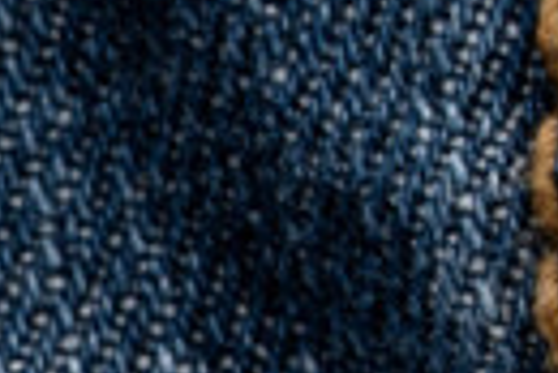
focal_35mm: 623
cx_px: -1086
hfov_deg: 3.2
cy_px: 600
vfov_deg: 2.2
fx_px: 9667
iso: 200
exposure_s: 1/8
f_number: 22
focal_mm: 90
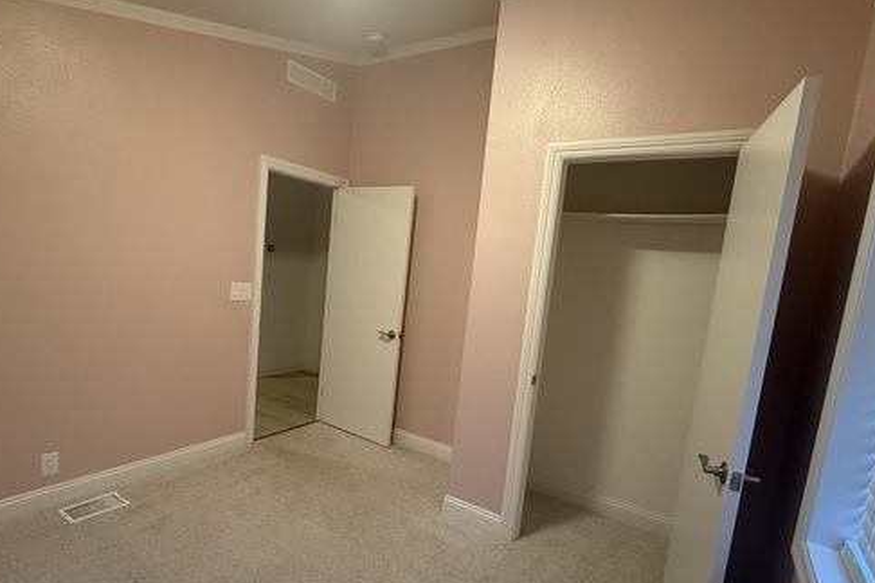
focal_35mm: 20
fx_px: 486
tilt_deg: -7.7
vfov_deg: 61.7
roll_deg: -5.0
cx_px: 401
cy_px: 327
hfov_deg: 83.8
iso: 400
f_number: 2.2
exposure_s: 1/60
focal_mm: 2.22
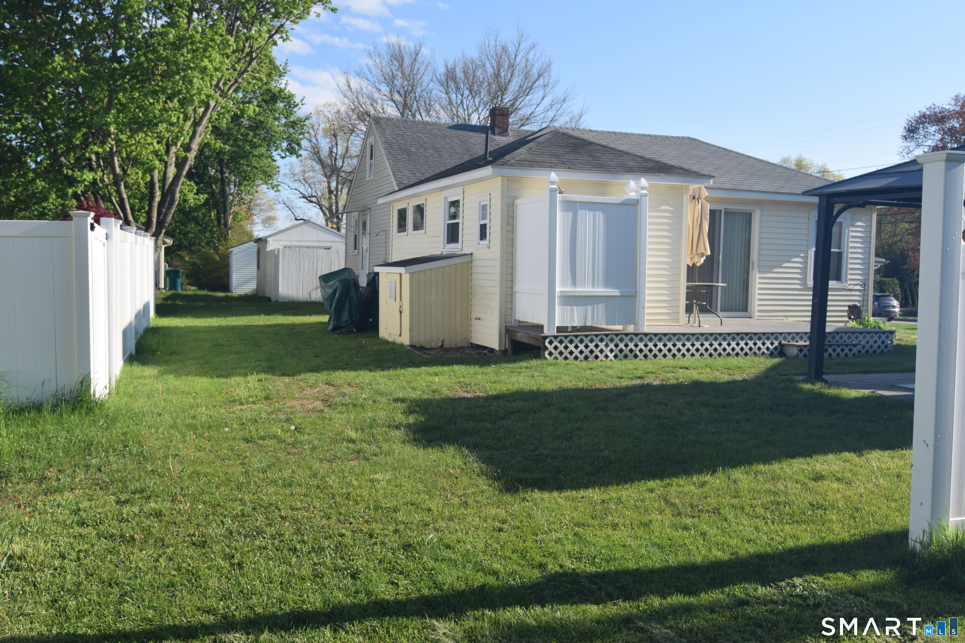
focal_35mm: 30
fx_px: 804
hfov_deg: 61.9
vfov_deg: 43.6
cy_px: 322
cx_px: 482
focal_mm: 20
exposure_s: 1/320
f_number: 9
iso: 200
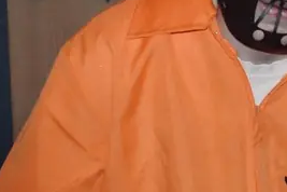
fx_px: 1076
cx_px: 203
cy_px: -104
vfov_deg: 9.8
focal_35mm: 135
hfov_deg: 15.1
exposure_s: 1/60
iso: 3200
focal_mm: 20
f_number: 3.8
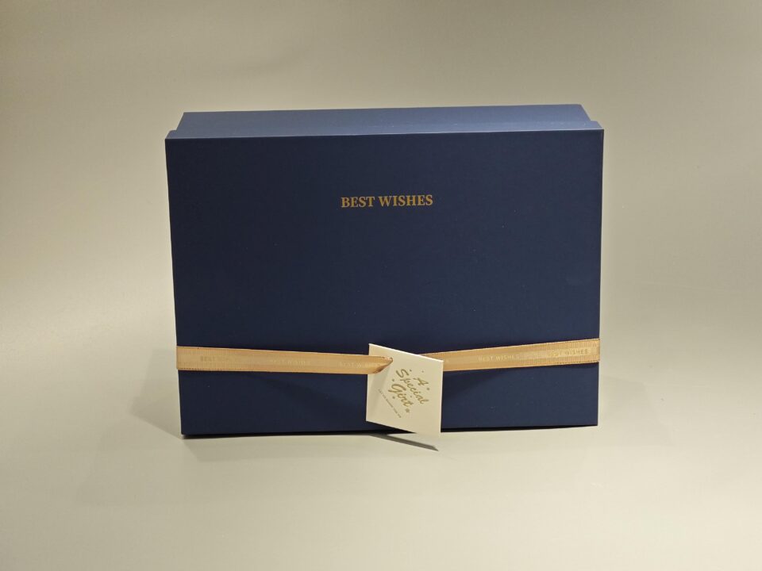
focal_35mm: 75
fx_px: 1651
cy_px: 286
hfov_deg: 26.0
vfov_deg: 19.6
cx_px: 381
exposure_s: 1/100
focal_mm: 10.1
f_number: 2
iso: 200
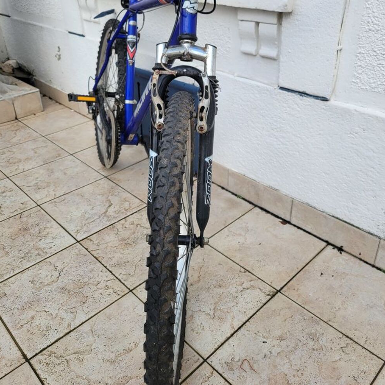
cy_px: 153
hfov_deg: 52.5
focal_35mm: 31
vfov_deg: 52.2
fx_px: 390
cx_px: 193
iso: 40
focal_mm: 5.4
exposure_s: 1/285
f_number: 1.8
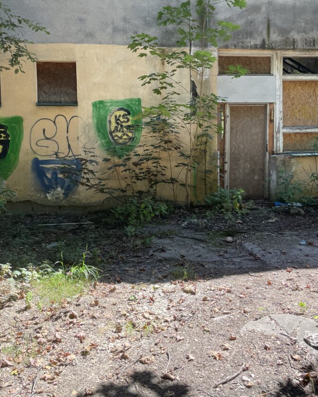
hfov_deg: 47.1
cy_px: 167
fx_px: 364
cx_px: 152
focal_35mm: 31
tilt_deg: -3.0
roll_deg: +1.0
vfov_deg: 56.9
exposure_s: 1/389
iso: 32
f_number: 1.6
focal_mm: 4.2
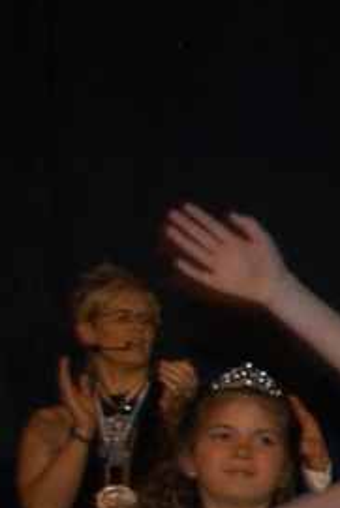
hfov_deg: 5.5
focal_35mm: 219
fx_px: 3098
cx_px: 1298
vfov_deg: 9.3
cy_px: 590
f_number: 4.8
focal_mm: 22
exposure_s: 1/60
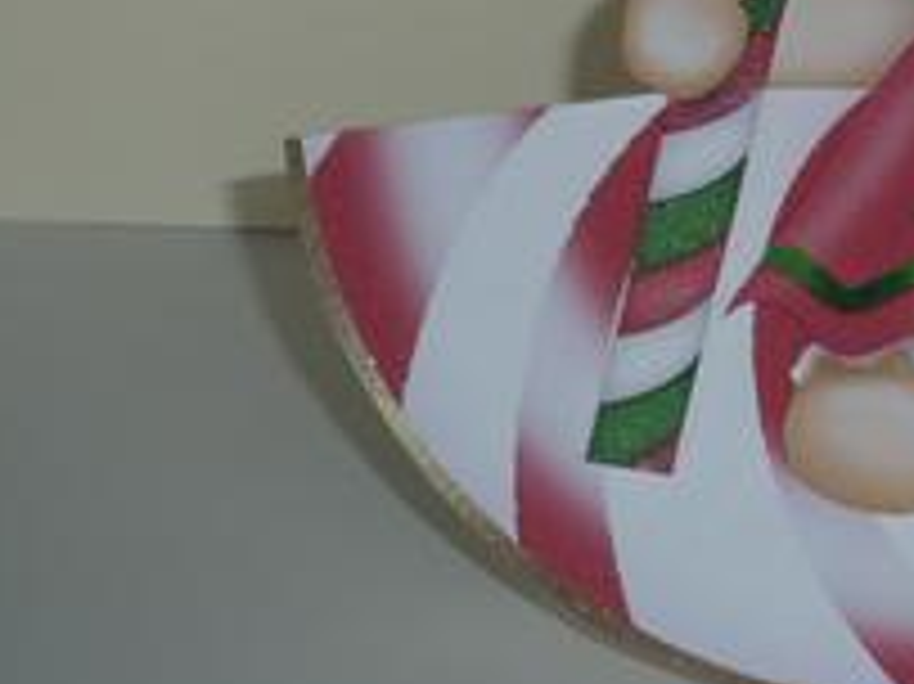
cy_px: 0
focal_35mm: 173
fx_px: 4565
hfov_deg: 11.3
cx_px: 887
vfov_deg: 8.5
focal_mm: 12.8
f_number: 4.2
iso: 100
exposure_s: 1/40
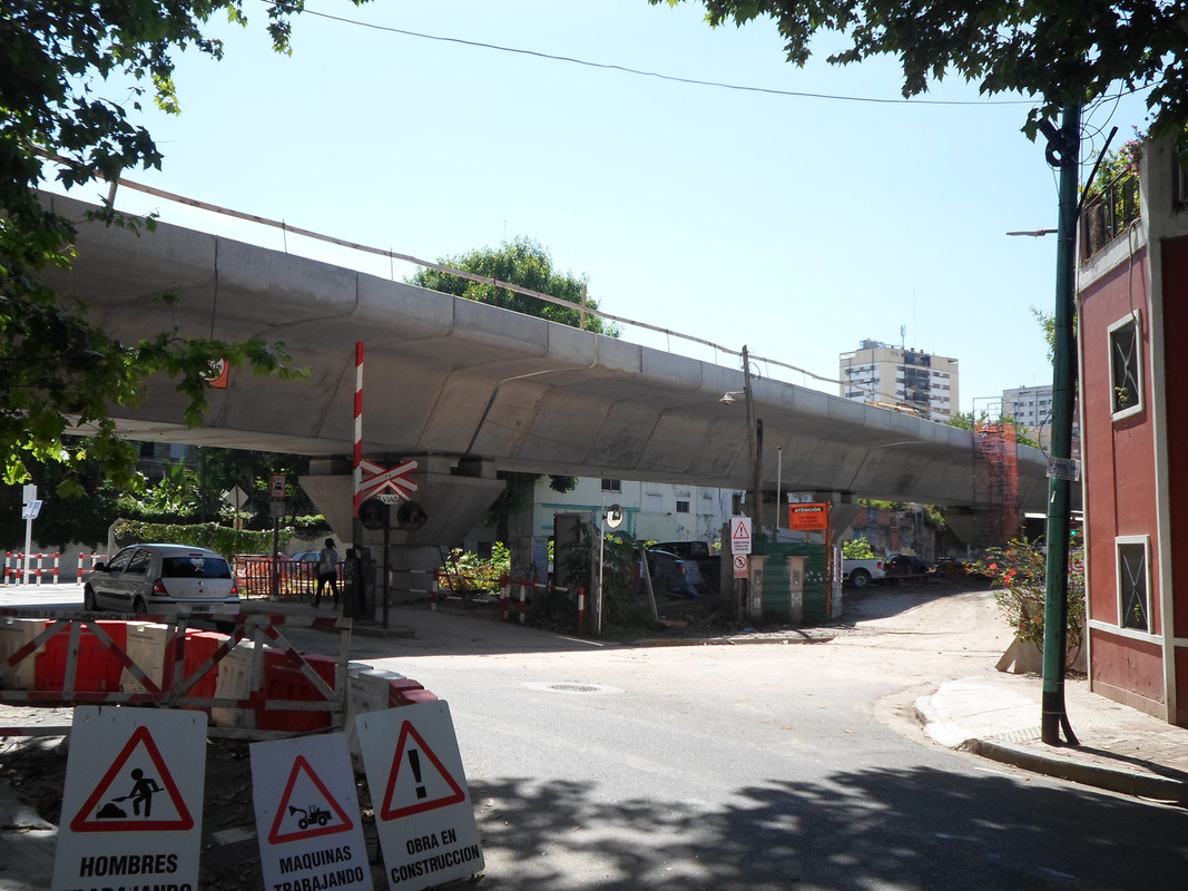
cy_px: 446
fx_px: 1235
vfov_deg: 39.6
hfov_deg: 51.4
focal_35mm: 36
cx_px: 594
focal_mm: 6.5
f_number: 3
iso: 80
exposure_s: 1/750
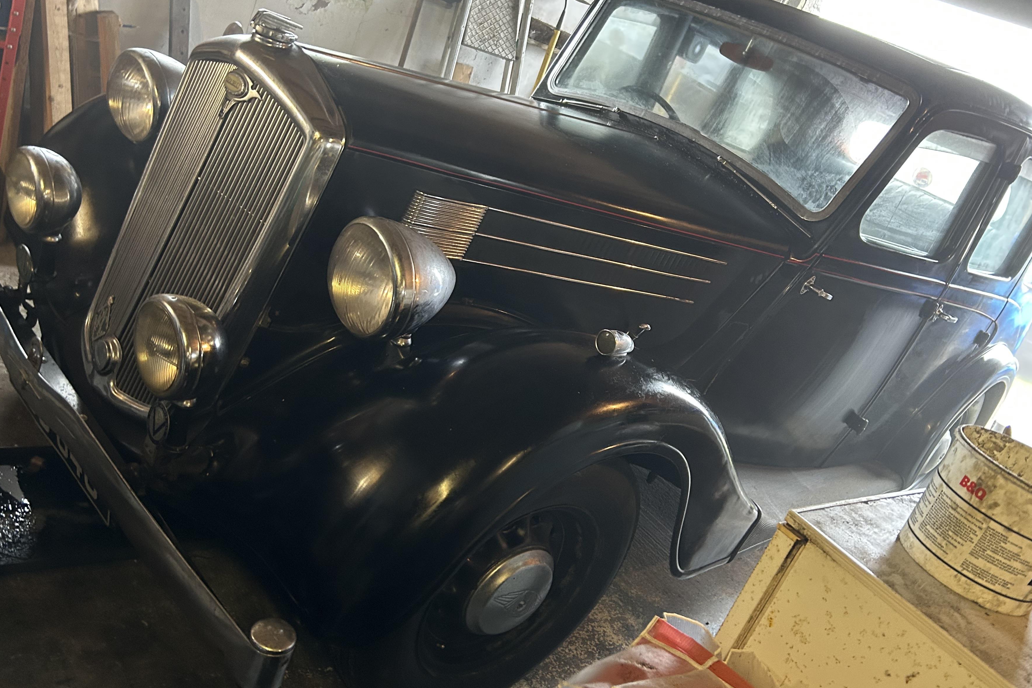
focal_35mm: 31
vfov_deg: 42.3
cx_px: 506
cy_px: 357
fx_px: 889
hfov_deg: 60.3
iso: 400
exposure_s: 1/33
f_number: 1.5
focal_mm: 5.7
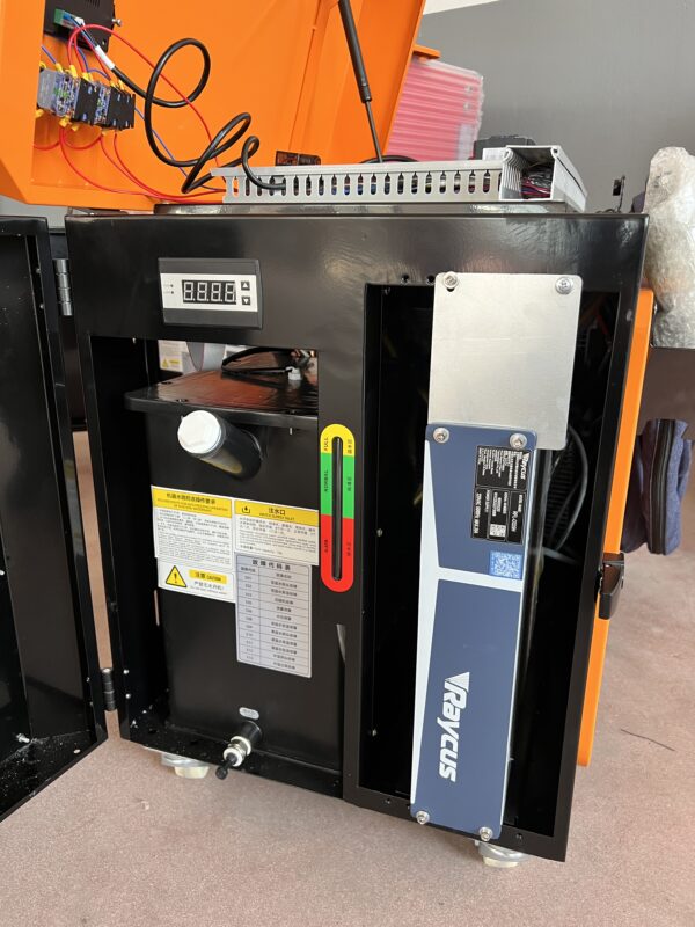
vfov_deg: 67.3
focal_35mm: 26
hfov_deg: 53.1
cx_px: 348
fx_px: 696
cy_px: 464
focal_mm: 5.7
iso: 125
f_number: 1.5
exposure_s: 1/79
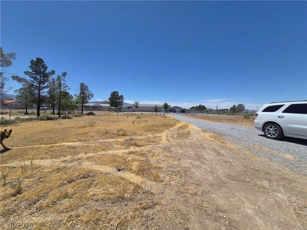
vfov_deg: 89.9
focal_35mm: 13
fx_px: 115
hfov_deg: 106.2
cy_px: 115
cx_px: 154
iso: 40
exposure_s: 1/3016
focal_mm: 1.74
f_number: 2.2
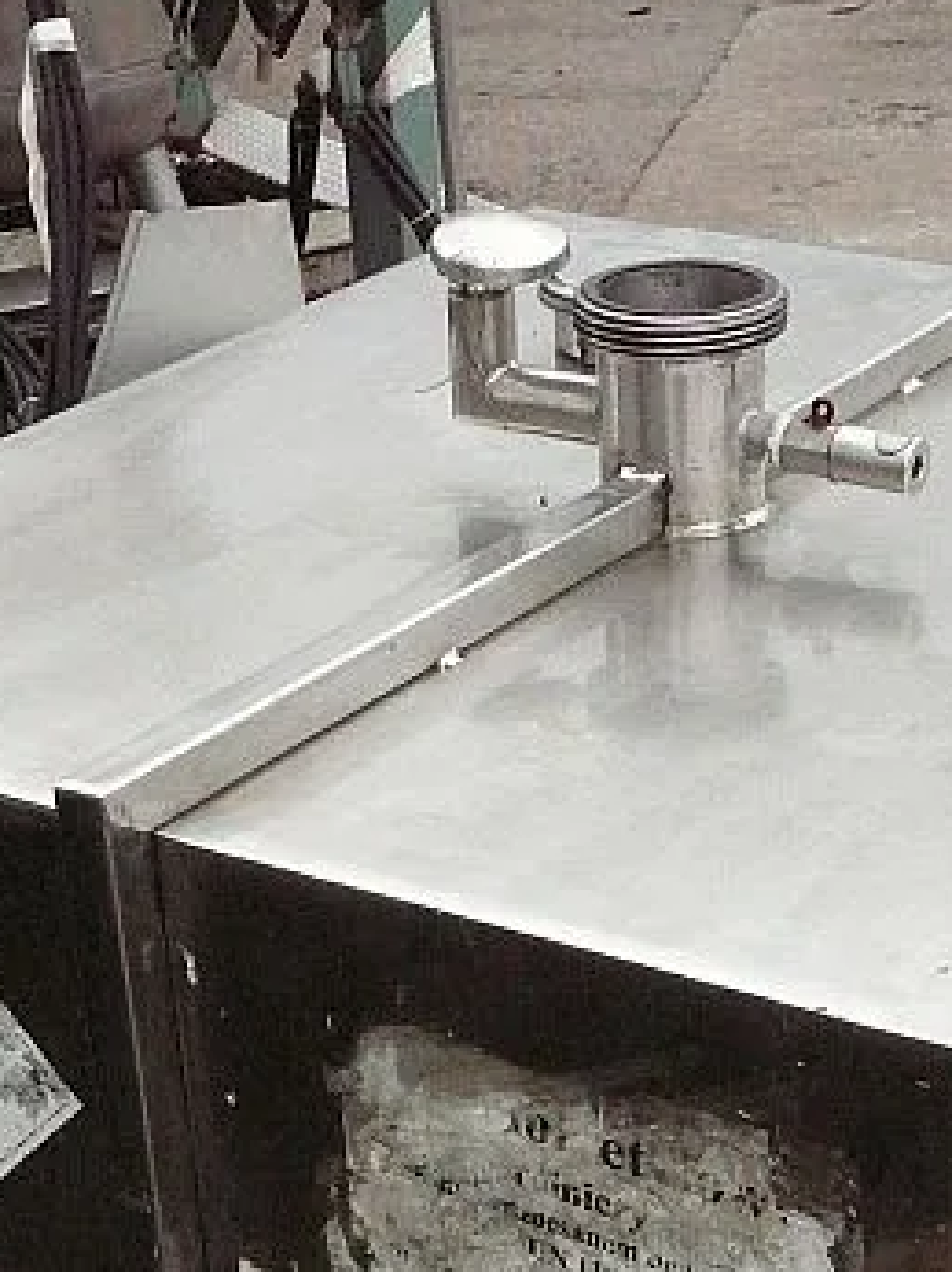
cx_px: 606
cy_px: 1419
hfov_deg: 18.2
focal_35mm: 81
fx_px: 2974
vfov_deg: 22.7
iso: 400
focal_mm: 5.2
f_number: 2.8
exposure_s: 1/640
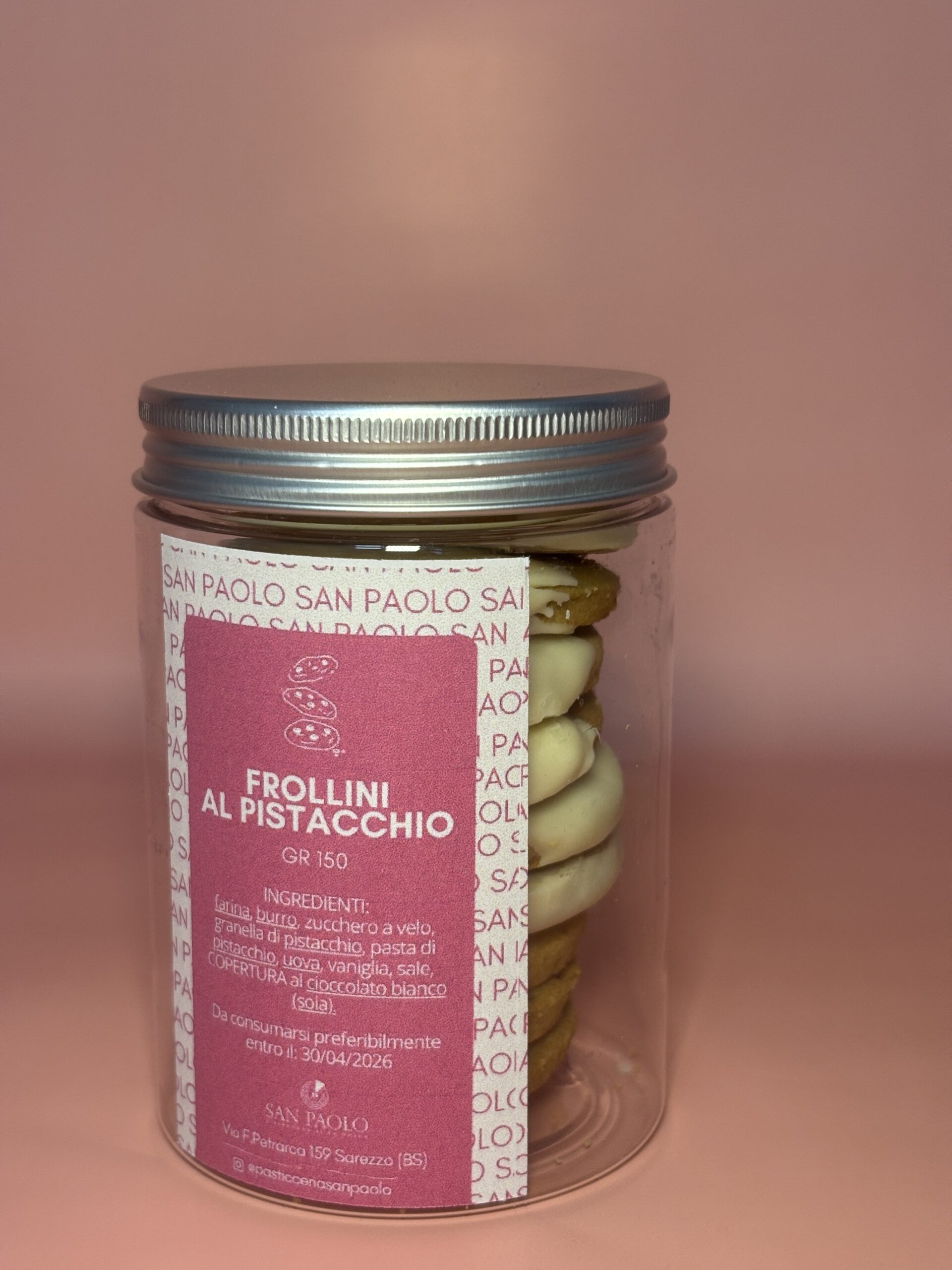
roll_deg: -0.1
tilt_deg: -11.1
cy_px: 635
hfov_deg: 28.0
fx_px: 1907
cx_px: 476
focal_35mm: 52
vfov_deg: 36.8
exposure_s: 1/60
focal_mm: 5.96
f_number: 1.6
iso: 80
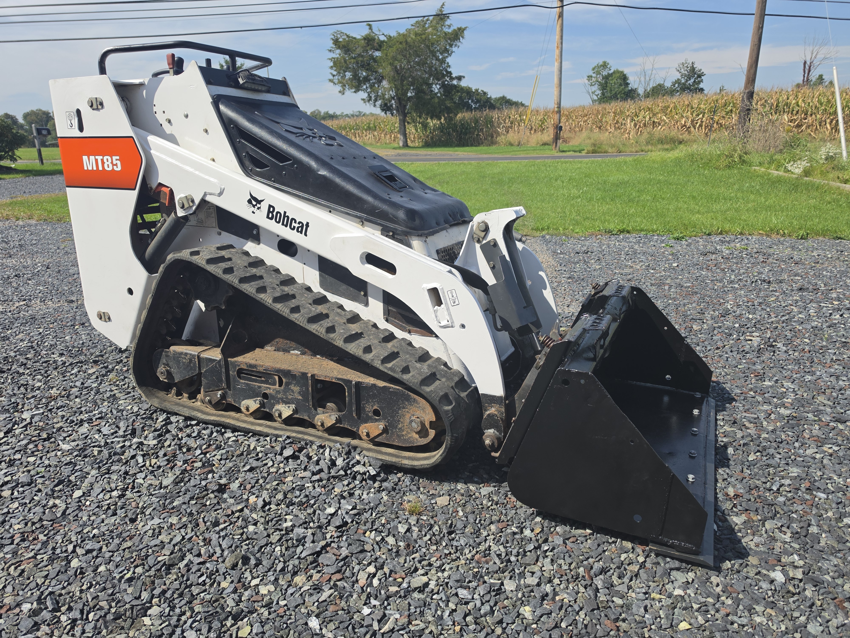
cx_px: 425
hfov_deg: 73.9
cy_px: 319
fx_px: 565
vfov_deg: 58.9
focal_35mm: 23
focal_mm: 6.5
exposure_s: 1/7939
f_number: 1.4
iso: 64
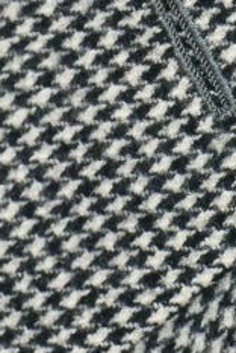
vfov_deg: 3.8
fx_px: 5294
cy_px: -391
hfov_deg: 2.5
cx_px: 374
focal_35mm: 540
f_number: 5.6
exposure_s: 1/160
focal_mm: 70
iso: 800
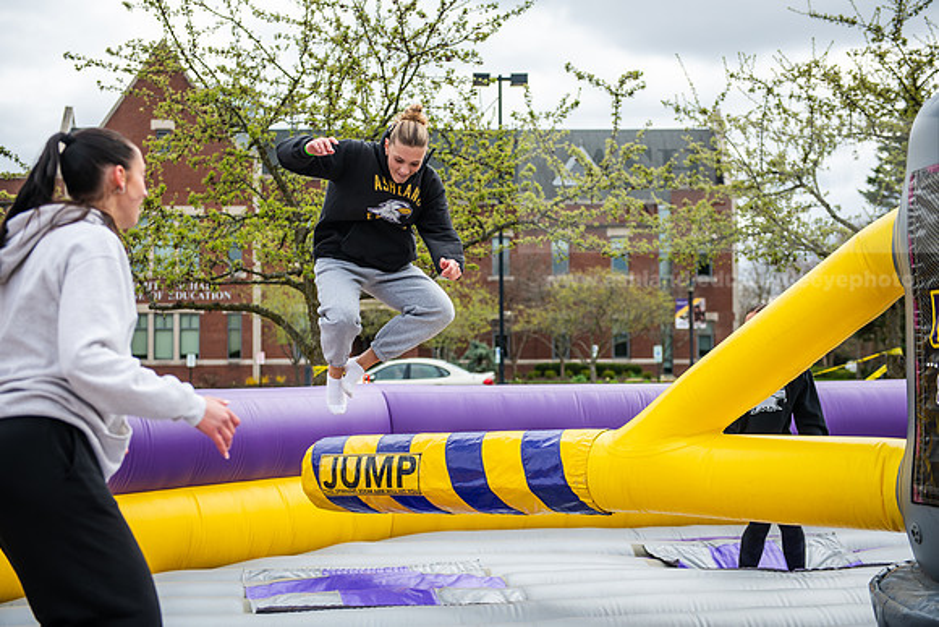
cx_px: 470
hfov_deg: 36.2
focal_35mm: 55
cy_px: 314
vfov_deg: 24.6
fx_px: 1435
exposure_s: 1/1000
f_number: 3.2
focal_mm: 55
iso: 125
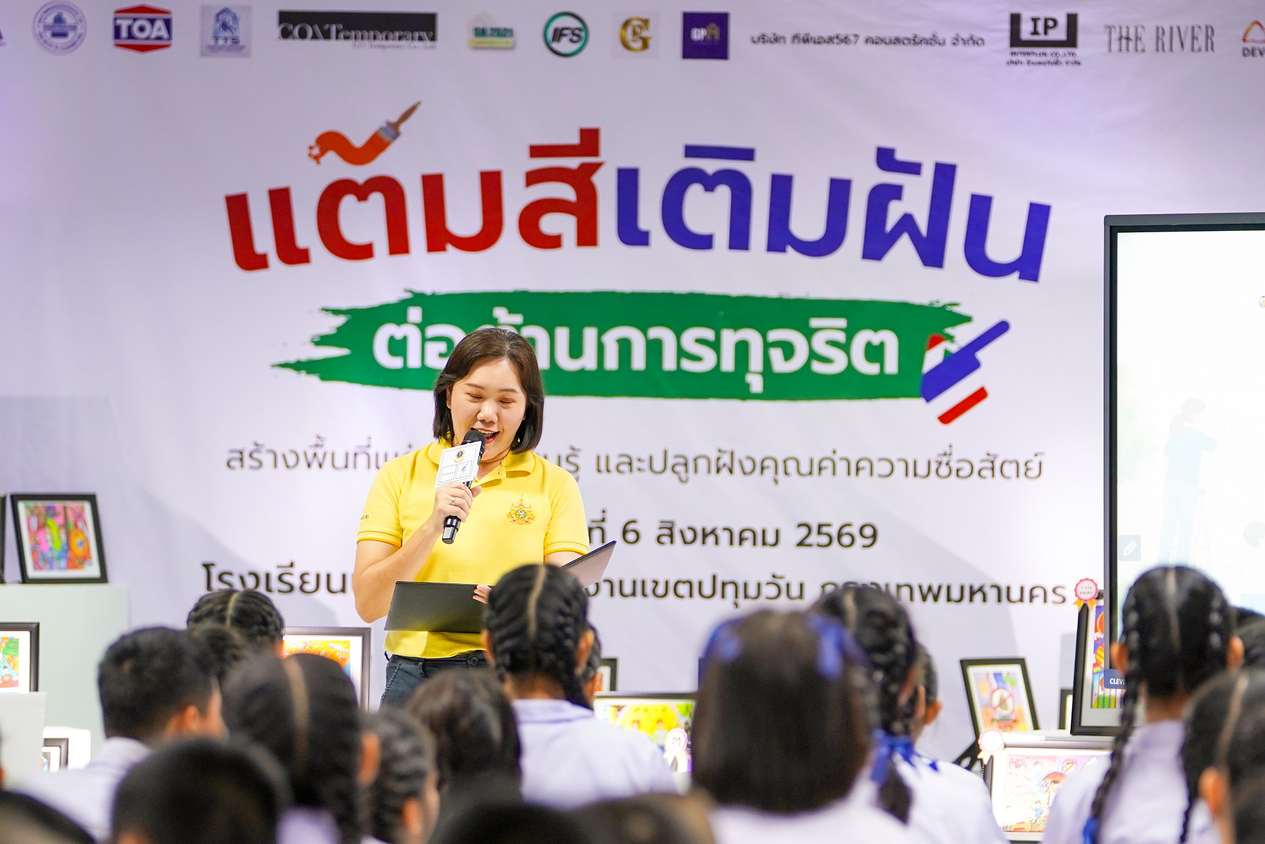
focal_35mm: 226
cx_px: 632
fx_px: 7941
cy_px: 422
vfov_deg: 6.1
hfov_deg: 9.1
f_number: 2.8
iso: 800
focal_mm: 151
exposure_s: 1/125
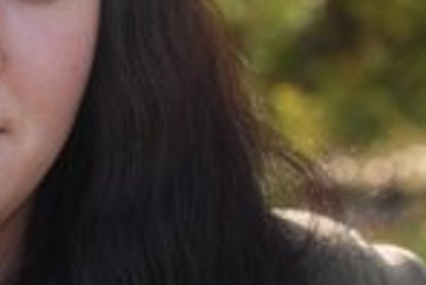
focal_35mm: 203
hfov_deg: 10.1
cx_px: 121
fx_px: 2404
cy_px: 7
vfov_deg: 6.8
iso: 160
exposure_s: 1/160
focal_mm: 75
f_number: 4
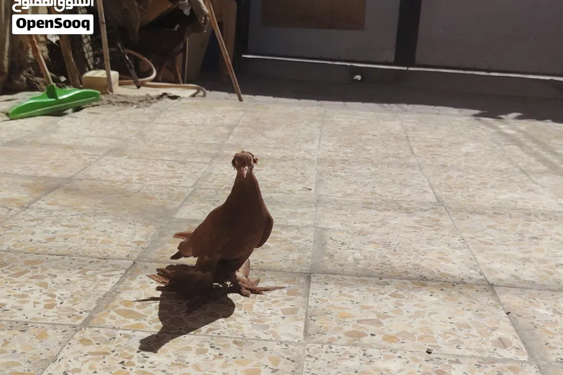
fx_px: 798
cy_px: 196
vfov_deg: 26.5
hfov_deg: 38.9
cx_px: 286
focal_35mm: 51
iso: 100
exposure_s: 1/1623
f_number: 1.75
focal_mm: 5.25
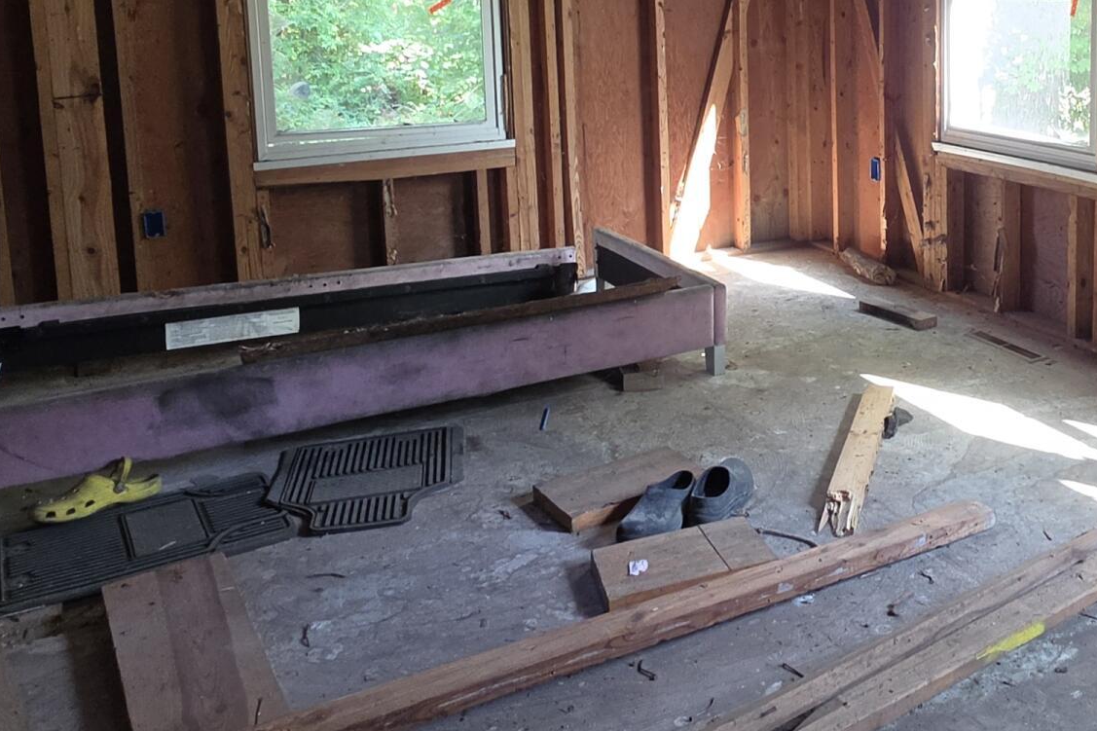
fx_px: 1097
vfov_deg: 35.5
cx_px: 880
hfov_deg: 49.9
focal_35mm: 36
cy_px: 128
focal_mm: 2.2
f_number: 1.9
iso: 320
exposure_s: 1/40
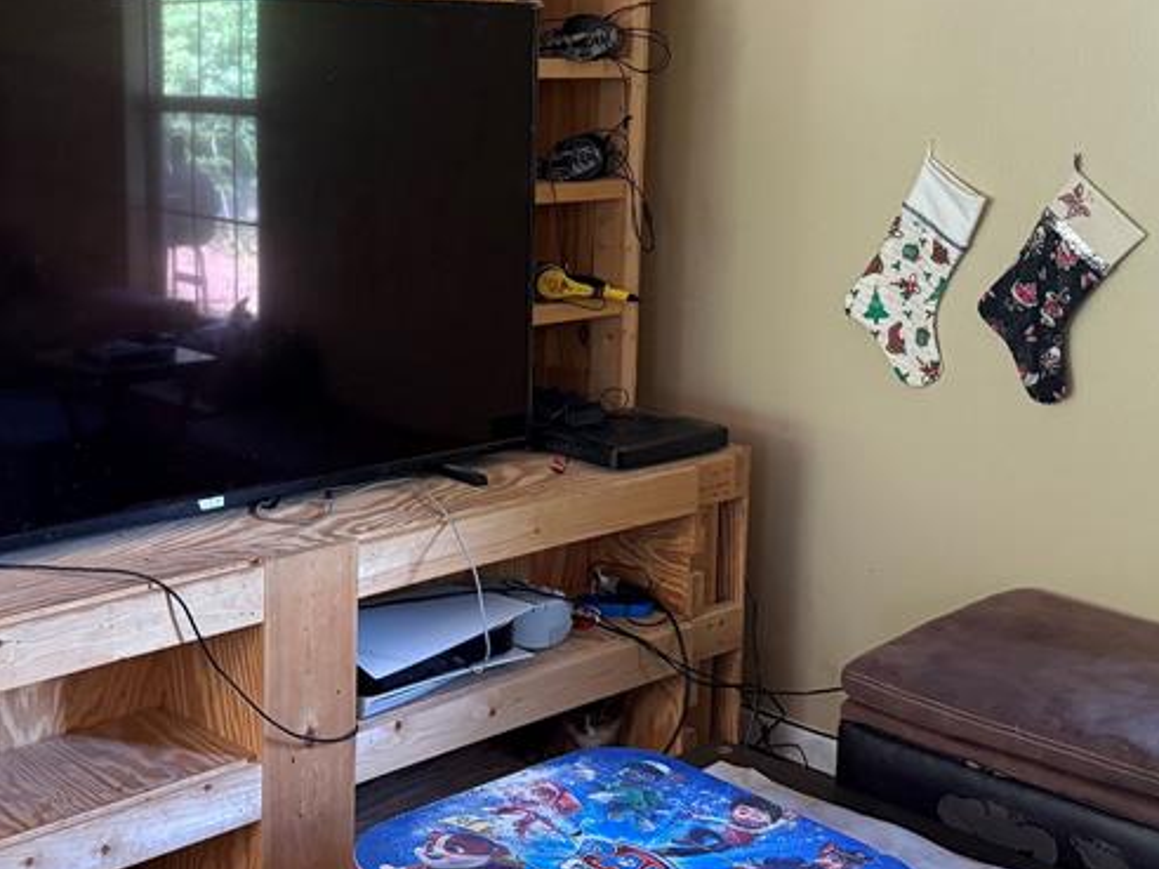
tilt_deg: -6.6
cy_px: 254
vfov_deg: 28.8
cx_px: 412
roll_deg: -1.5
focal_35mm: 50
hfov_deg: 37.9
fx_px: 1674
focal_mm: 6.76
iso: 640
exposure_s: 1/60
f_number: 1.78
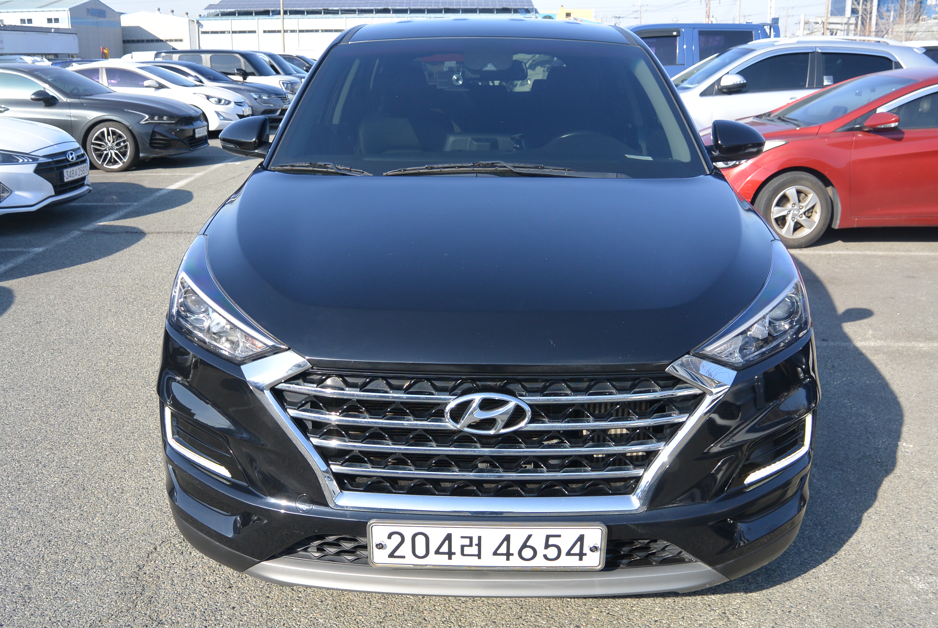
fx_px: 913
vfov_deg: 38.0
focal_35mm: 35
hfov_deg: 54.4
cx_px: 469
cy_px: 314
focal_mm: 13
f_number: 3.8
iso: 110
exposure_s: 1/500
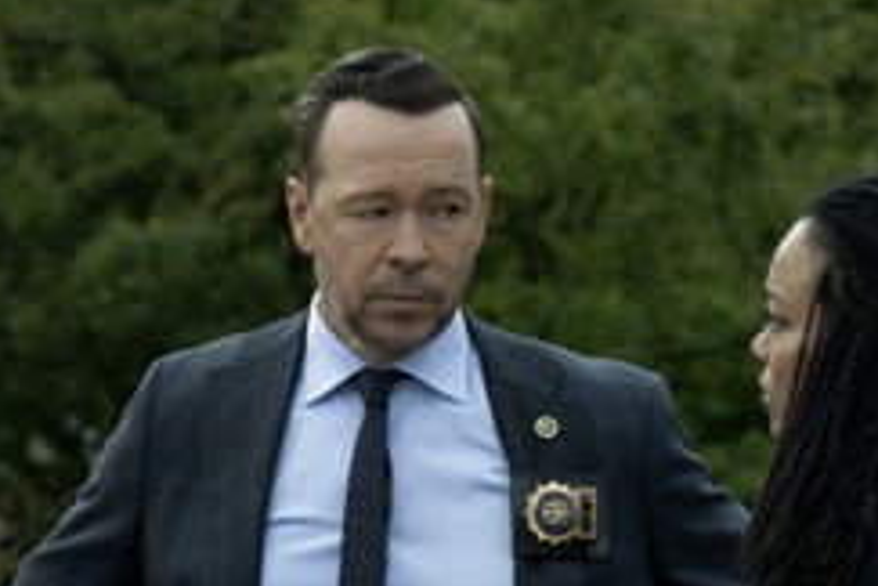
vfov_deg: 7.2
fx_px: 4609
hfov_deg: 10.9
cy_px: 530
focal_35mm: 189
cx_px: 574
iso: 400
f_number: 5.6
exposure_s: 1/160
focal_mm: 92
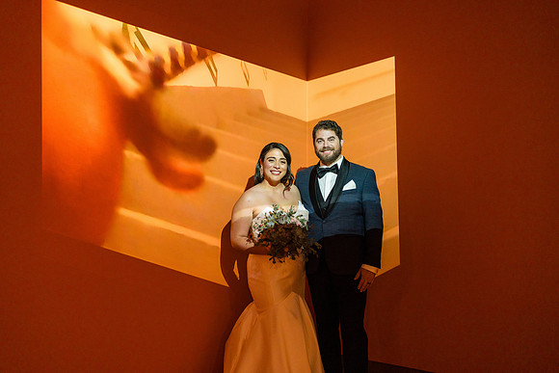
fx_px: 777
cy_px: 186
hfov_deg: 39.6
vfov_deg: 27.0
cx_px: 280
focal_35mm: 50
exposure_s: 1/500
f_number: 1.2
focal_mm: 50
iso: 640
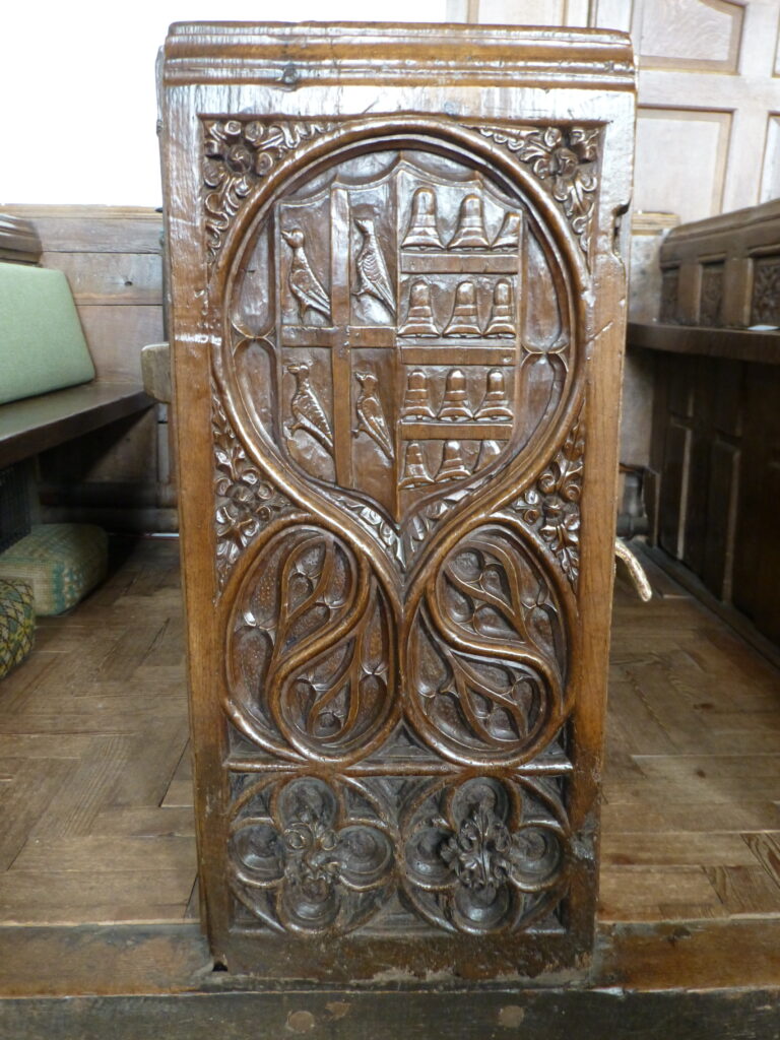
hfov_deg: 46.8
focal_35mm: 30
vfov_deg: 60.0
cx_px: 390
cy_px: 520
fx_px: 901
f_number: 3.6
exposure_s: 1/6
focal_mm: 5.4
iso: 400
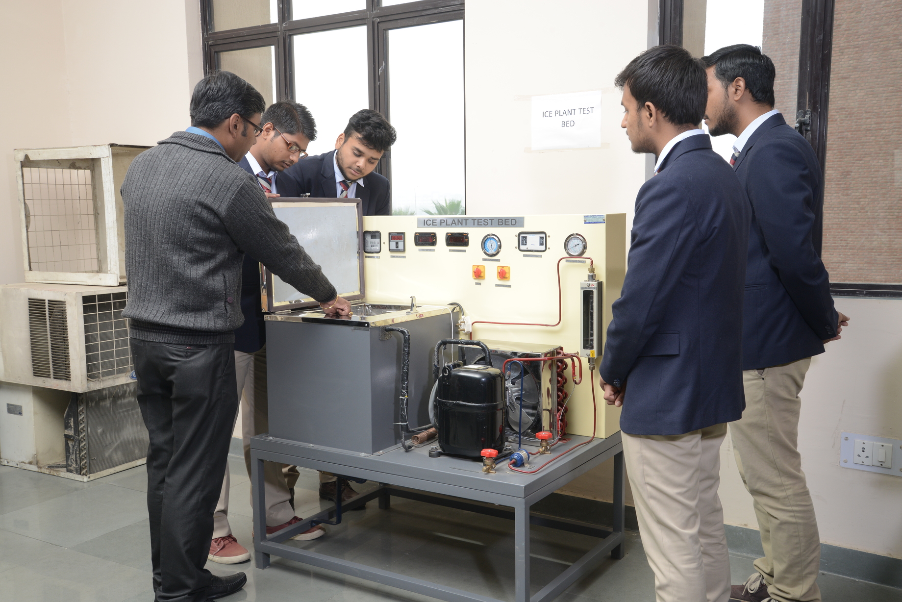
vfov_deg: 36.9
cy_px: 301
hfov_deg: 53.1
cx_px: 451
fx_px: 902
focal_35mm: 36
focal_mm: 36
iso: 400
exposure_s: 1/125
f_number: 10
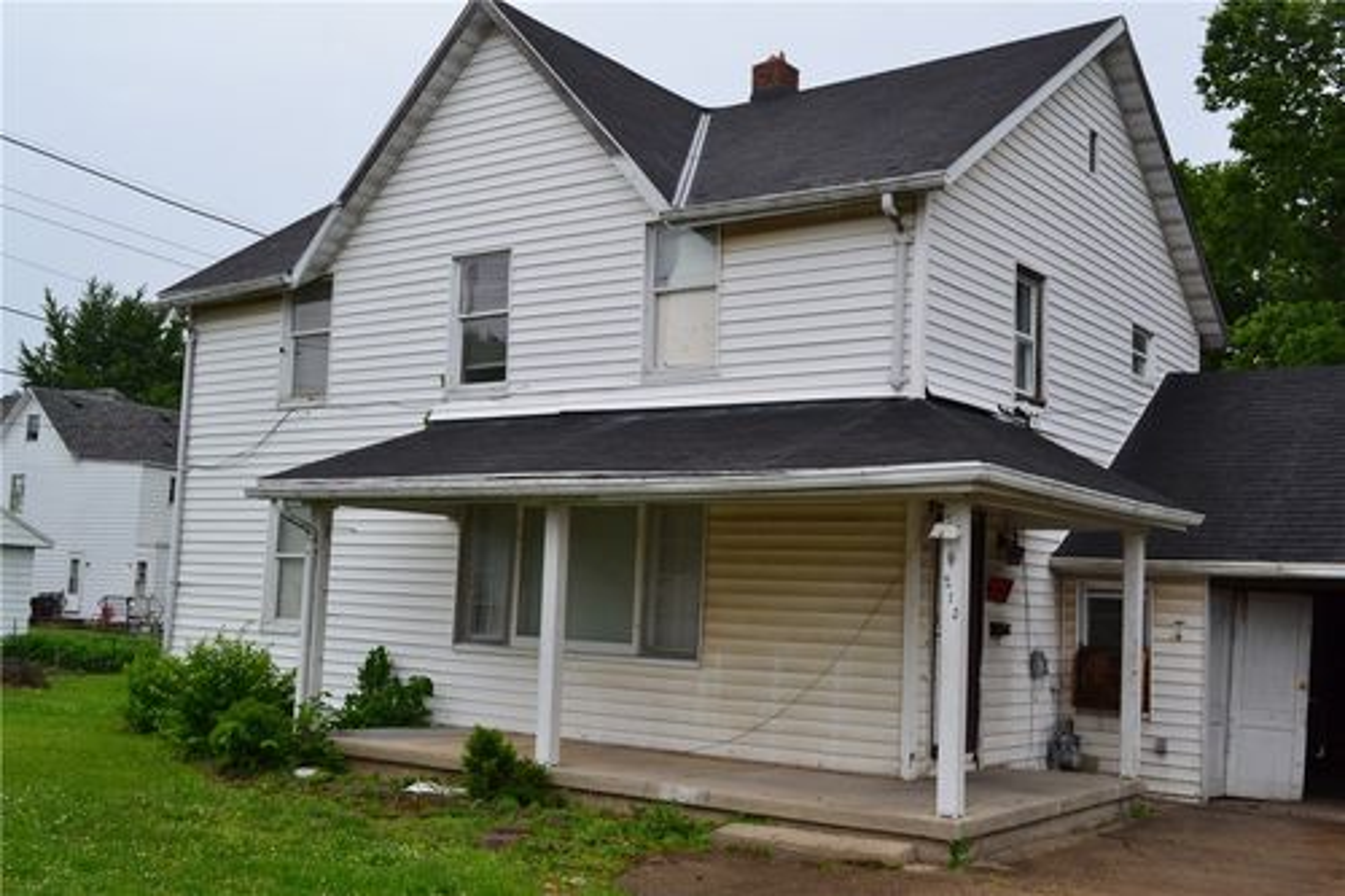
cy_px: 448
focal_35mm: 36
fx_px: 1344
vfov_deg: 36.8
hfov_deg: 53.1
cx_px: 672
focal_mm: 24
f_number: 10
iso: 400
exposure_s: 1/200
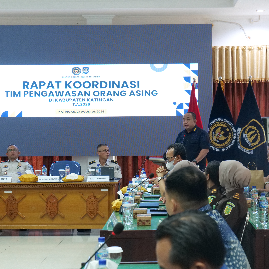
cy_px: 135
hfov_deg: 22.4
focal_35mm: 77
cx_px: 176
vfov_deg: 22.5
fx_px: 677
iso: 6400
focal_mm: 60
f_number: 5.6
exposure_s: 1/50
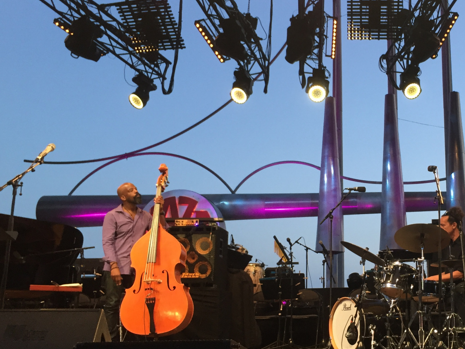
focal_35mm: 47
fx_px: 631
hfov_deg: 38.9
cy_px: 192
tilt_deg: +12.1
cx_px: 370
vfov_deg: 30.9
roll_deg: -0.6
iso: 50
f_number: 2.2
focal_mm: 4.15
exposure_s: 1/33
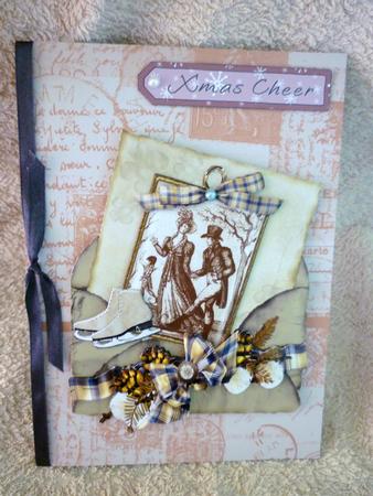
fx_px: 416
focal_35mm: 29
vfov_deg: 61.6
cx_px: 186
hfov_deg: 48.3
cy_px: 248
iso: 400
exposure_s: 1/15
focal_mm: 5.2
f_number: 3.3
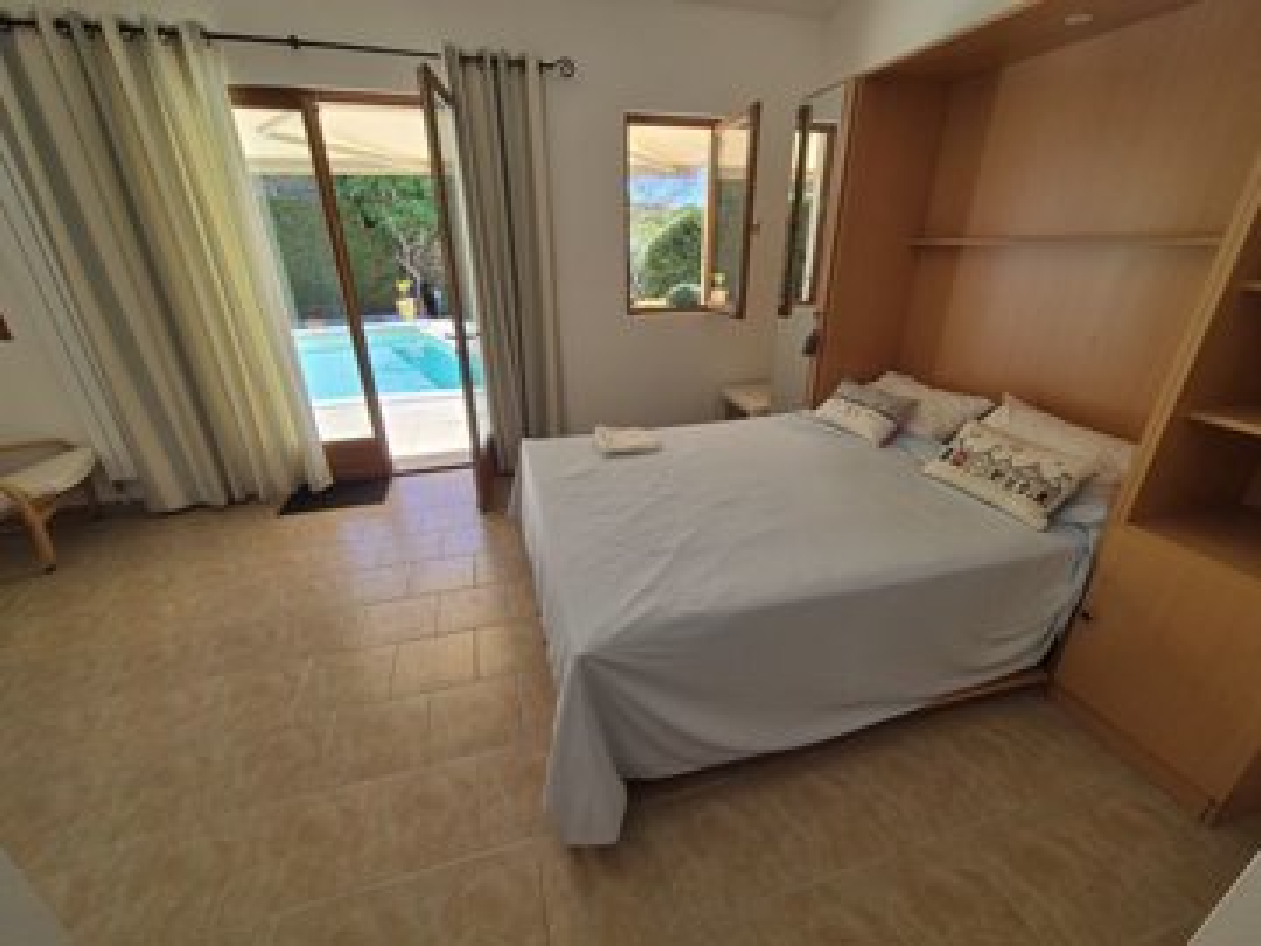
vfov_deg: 89.9
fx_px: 474
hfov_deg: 106.2
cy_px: 473
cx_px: 630
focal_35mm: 13
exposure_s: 1/258
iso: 50
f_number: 2.2
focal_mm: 2.2
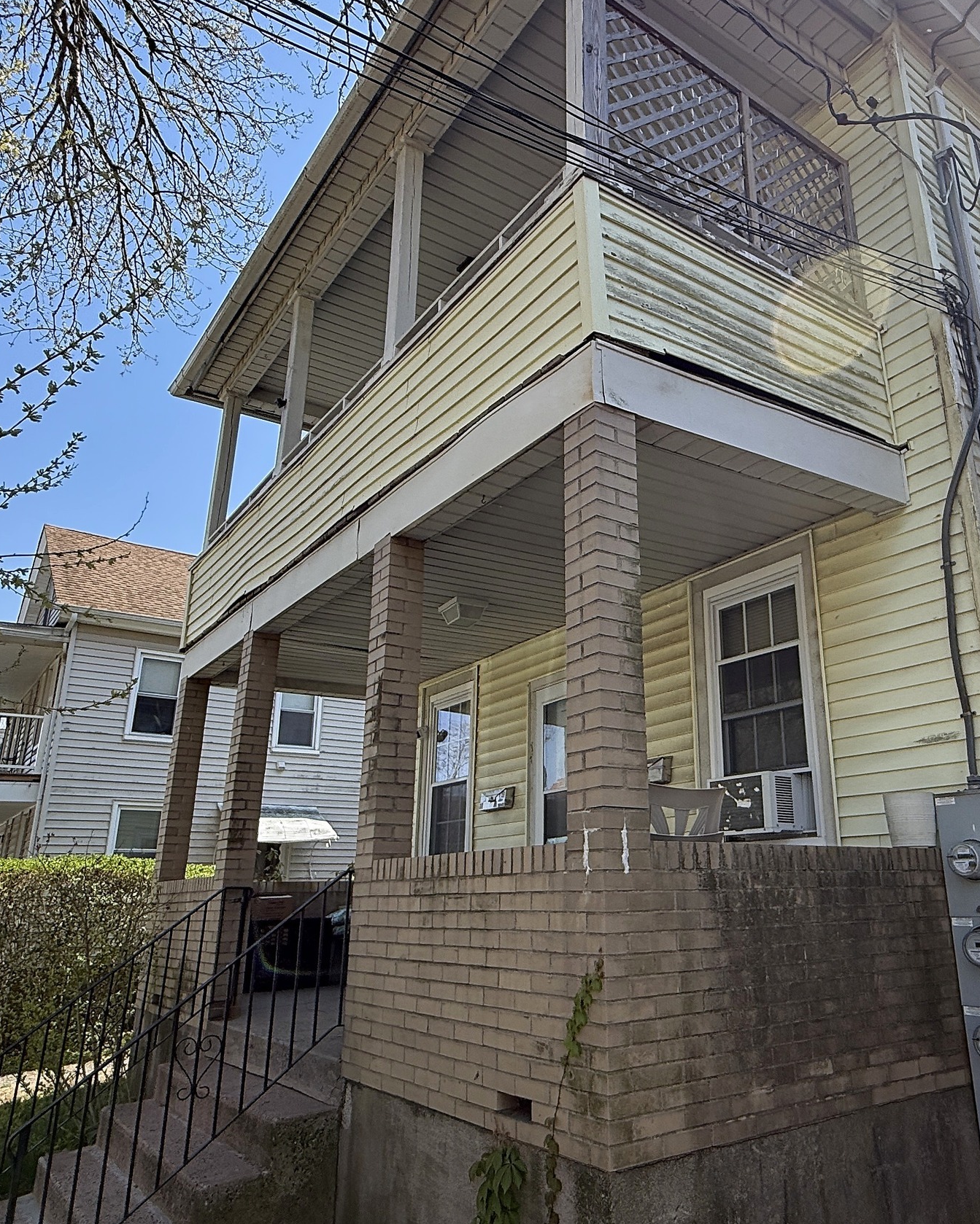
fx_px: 906
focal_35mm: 25
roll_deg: +1.6
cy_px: 590
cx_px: 600
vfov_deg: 68.1
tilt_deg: +22.4
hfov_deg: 56.2
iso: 50
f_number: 2.2
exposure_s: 1/914
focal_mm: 2.22
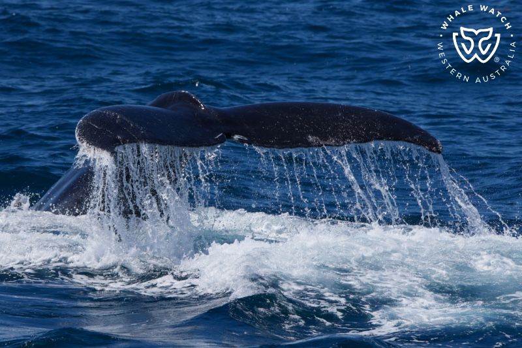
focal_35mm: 437
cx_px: 261
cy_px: 174
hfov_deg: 4.7
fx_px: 6335
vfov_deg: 3.1
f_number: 8
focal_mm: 437
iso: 640
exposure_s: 1/3200
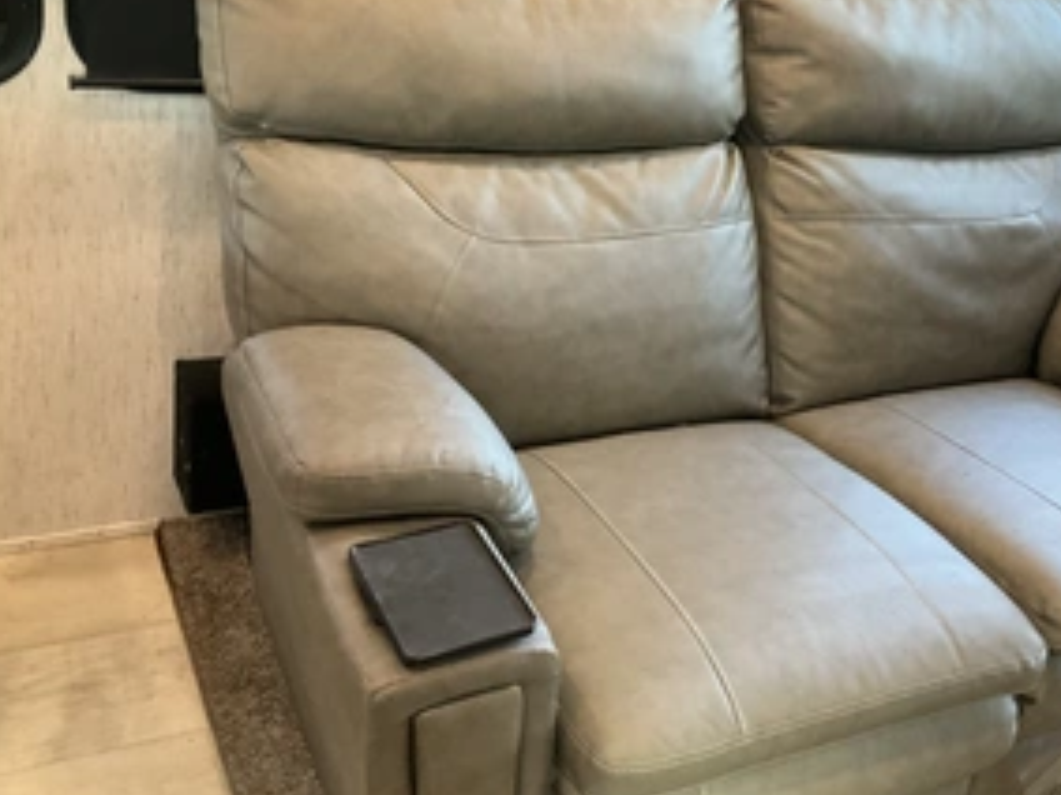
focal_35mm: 41
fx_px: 1256
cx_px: 697
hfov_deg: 45.2
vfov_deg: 35.0
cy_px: 326
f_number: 1.8
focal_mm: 3
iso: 320
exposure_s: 1/56
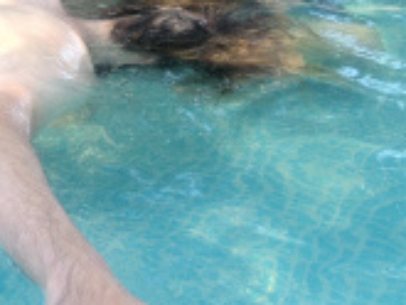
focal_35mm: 104
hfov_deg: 17.6
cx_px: -130
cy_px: -96
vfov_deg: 13.7
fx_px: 1221
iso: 64
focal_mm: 4.28
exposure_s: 1/161
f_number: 2.4
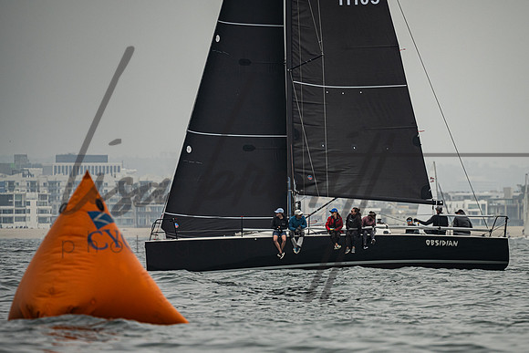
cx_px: 317
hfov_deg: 4.3
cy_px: 192
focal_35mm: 481
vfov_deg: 2.9
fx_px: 7076
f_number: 5.6
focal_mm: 400
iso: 500
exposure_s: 1/4000
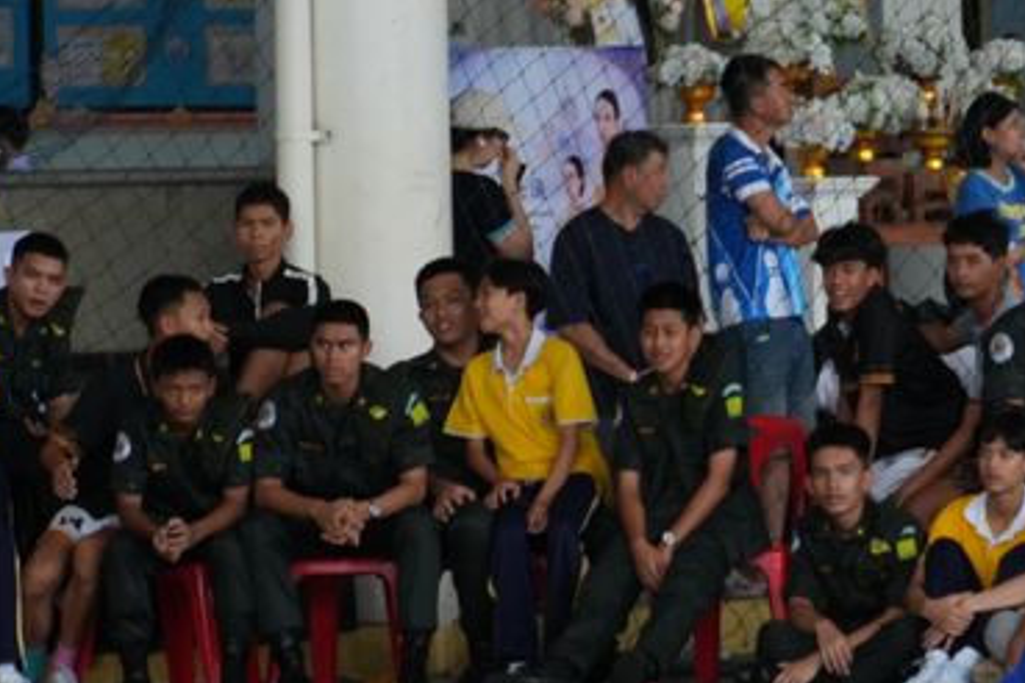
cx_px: 1092
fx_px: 8921
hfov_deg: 6.5
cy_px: 568
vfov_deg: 4.4
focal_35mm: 313
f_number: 5.6
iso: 1000
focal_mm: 77
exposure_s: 1/400
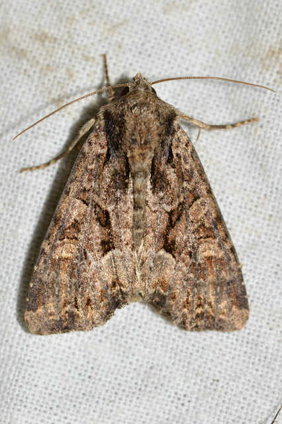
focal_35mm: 150
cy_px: 212
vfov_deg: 13.7
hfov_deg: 9.1
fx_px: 1764
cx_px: 141
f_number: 20
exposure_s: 1/200
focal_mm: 100
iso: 100
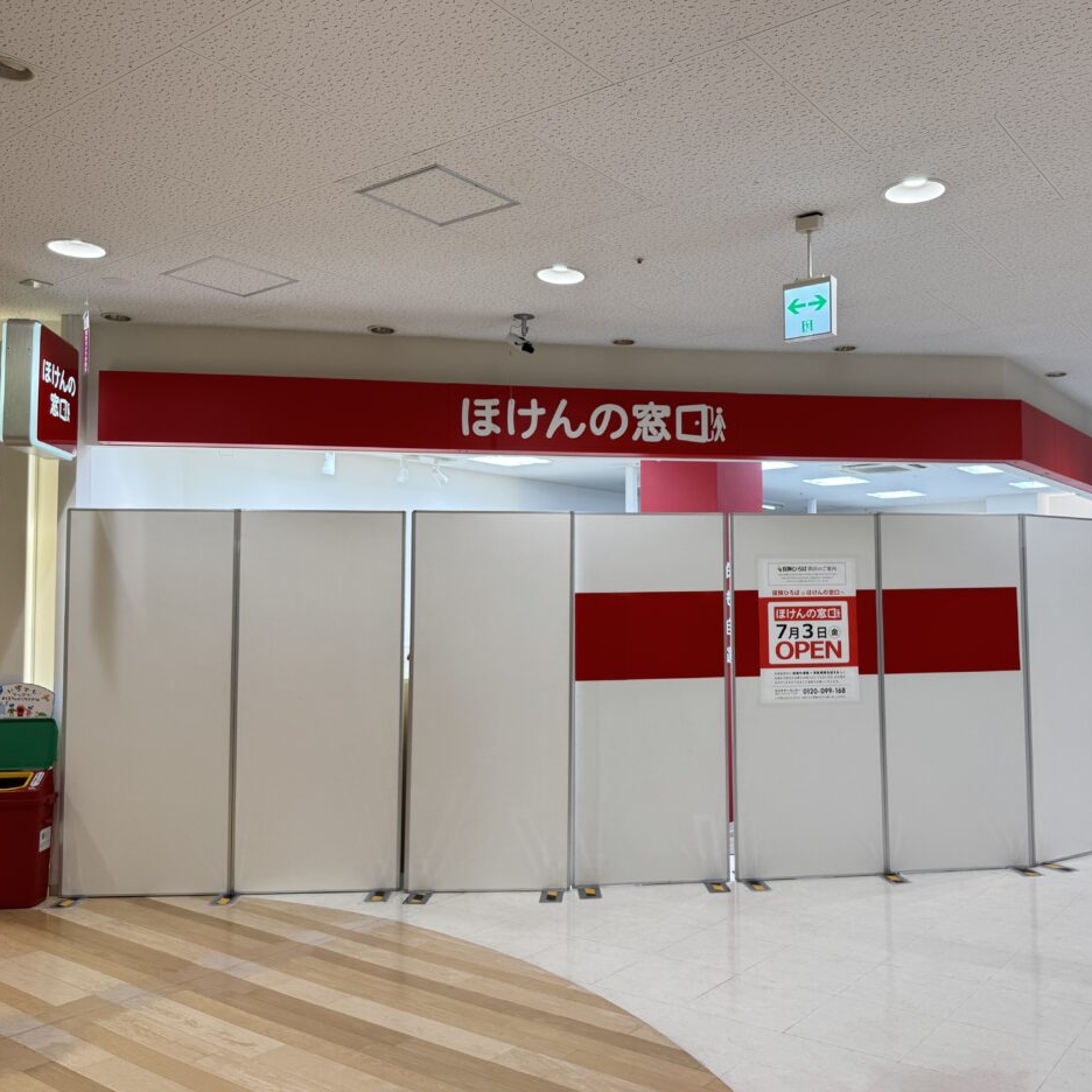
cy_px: 551
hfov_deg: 55.2
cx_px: 660
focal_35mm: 29
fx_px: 1035
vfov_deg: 55.6
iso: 80
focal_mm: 6.76
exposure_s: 1/120
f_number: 1.78
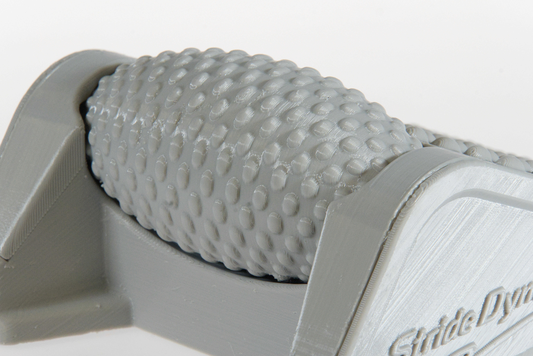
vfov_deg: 6.8
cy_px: 178
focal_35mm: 202
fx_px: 3000
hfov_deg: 10.2
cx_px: 266
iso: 4000
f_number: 18
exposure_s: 1/80
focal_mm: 135
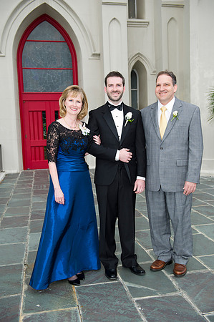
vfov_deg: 53.2
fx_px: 322
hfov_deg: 36.8
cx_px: 107
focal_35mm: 36
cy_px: 161
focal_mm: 36
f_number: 4
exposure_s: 1/125
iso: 200
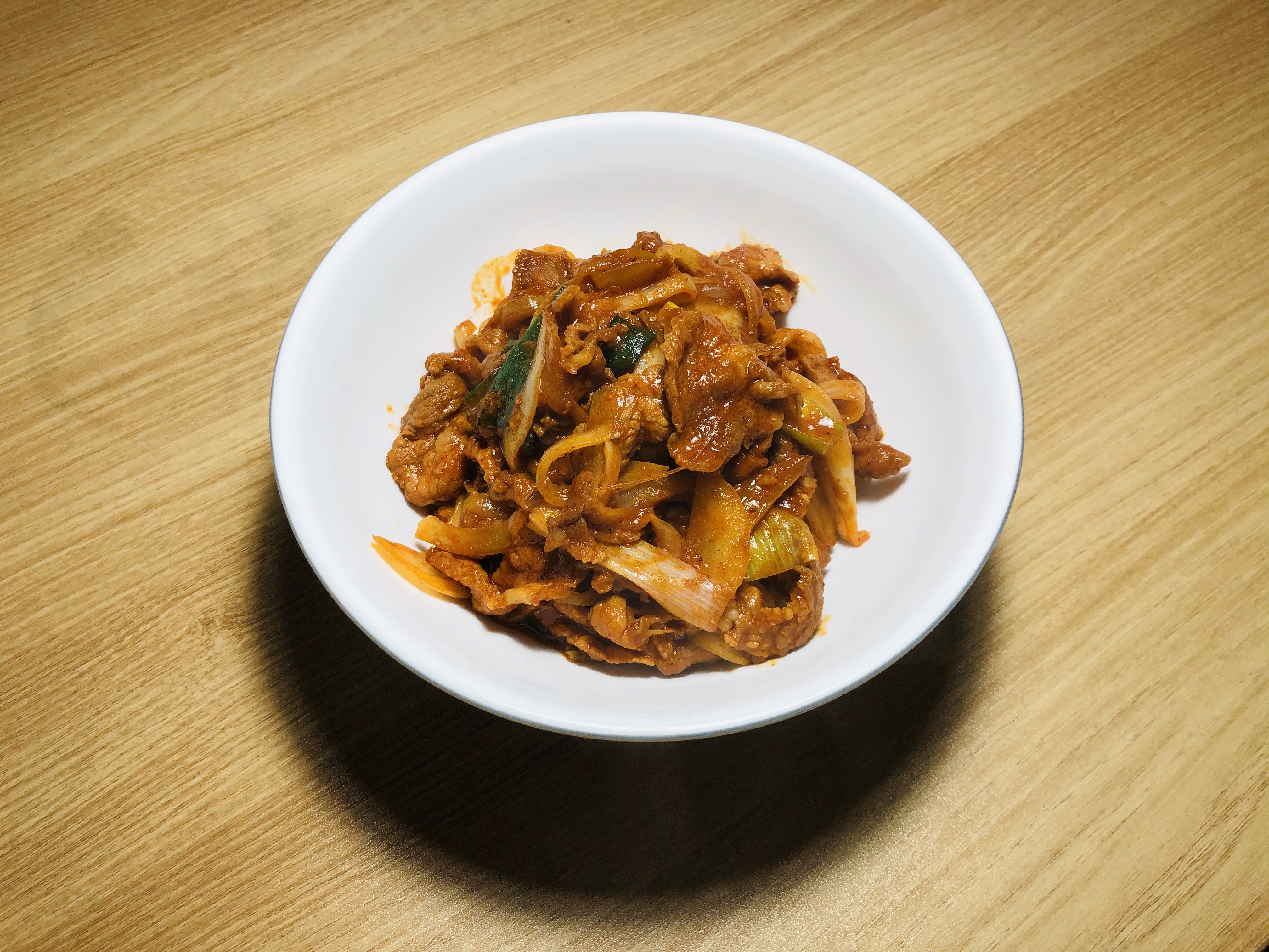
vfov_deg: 49.7
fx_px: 1026
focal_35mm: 28
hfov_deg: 63.4
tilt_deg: -61.6
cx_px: 634
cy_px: 476
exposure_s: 1/120
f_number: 1.8
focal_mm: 4
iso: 50
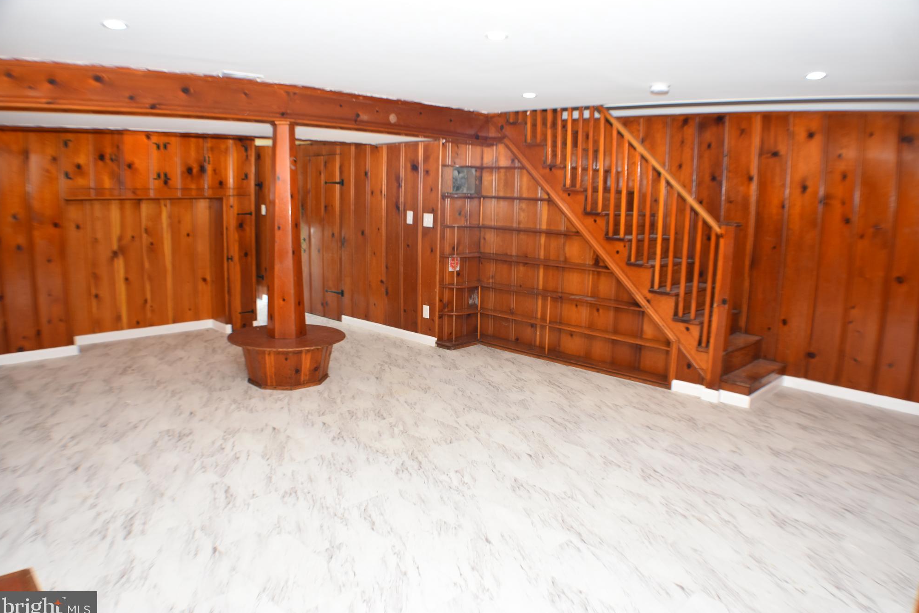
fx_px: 868
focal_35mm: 34
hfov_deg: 55.8
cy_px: 309
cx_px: 468
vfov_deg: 38.9
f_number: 4
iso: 280
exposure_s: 1/60
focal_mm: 22
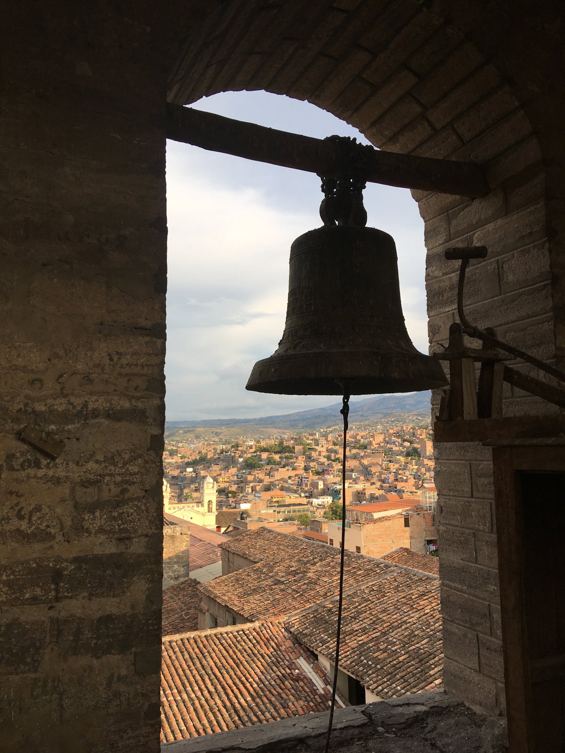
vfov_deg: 61.7
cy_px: 376
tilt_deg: +5.2
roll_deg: +0.7
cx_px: 282
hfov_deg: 48.2
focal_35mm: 29
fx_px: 631
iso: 25
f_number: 2.2
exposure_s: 1/499
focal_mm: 4.15
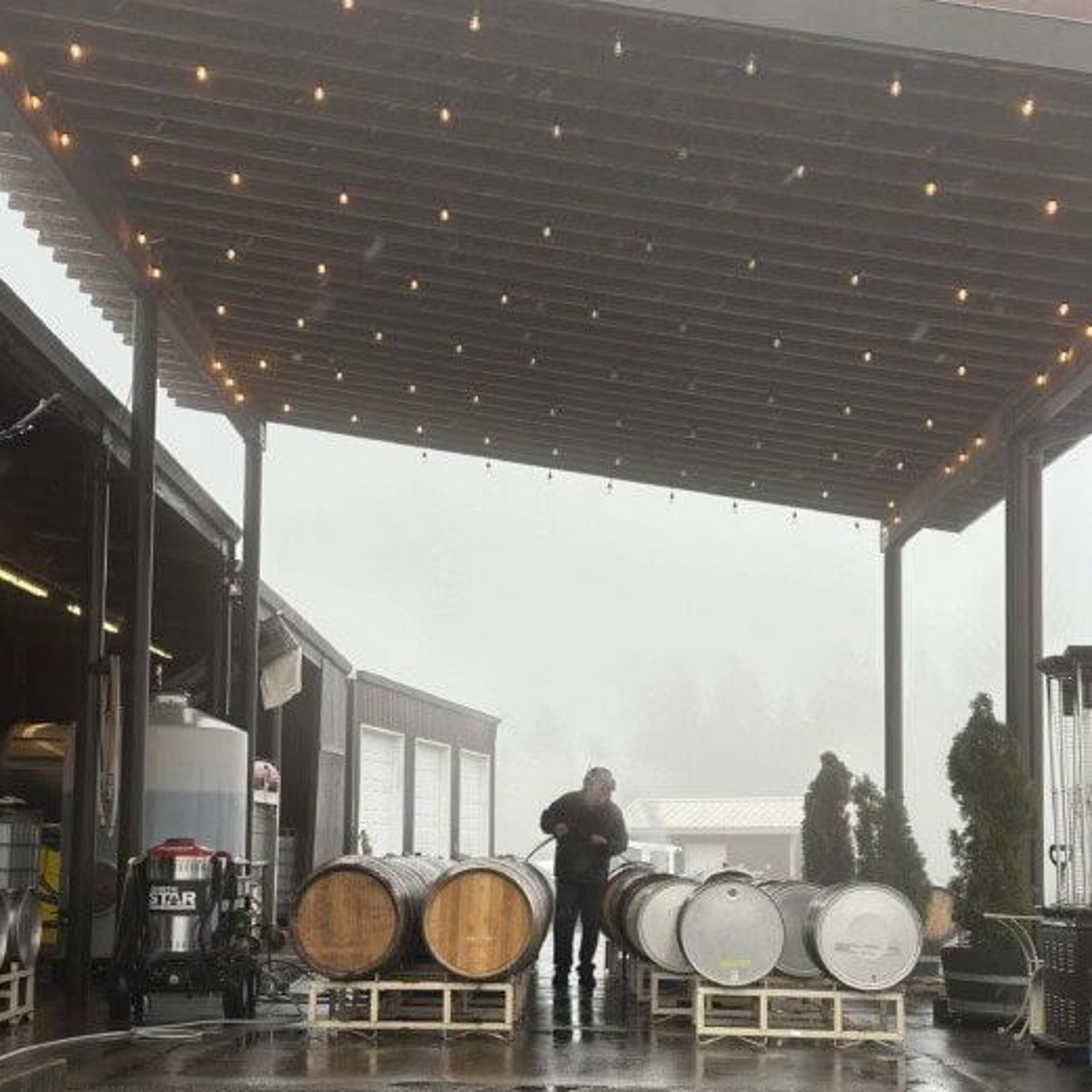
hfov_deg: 30.0
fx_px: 2034
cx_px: 546
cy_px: 629
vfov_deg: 30.0
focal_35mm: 57
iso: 64
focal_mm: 6.9
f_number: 1.8
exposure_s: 1/395
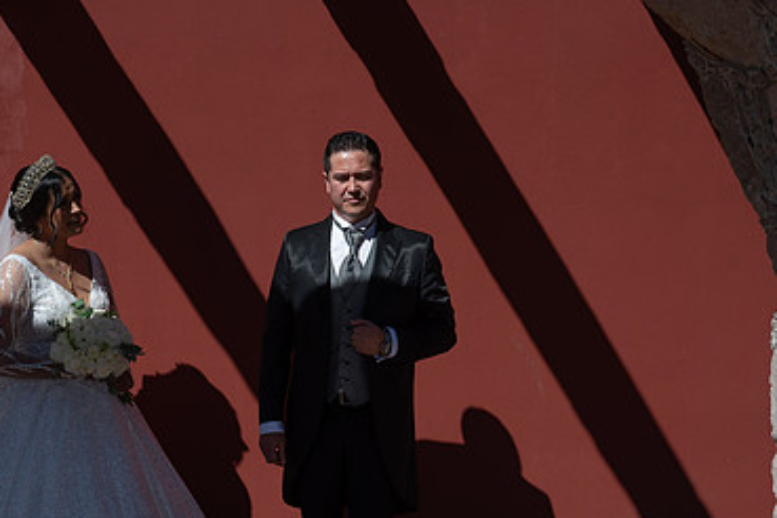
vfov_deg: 24.3
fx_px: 1187
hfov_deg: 36.0
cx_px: 276
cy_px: 391
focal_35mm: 55
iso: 125
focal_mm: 35
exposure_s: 1/1600
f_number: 5
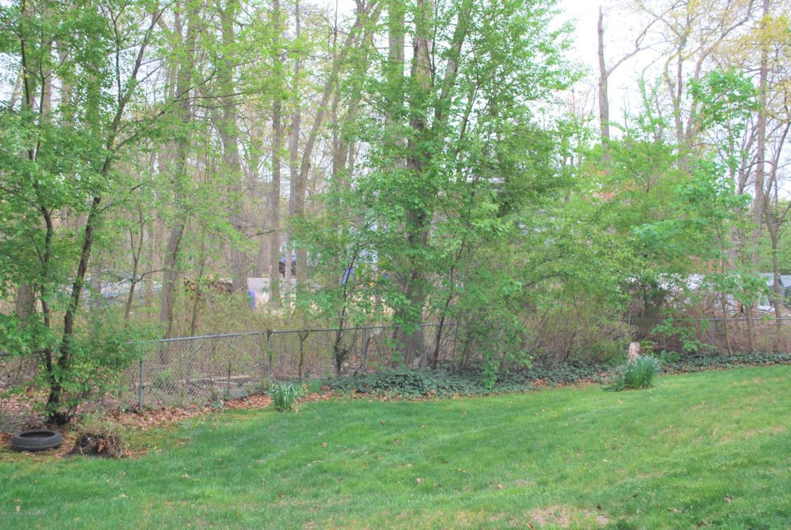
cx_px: 396
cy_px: 265
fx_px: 858
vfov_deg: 34.3
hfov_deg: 49.5
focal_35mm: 39
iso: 200
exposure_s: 1/125
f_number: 5.6
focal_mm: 26
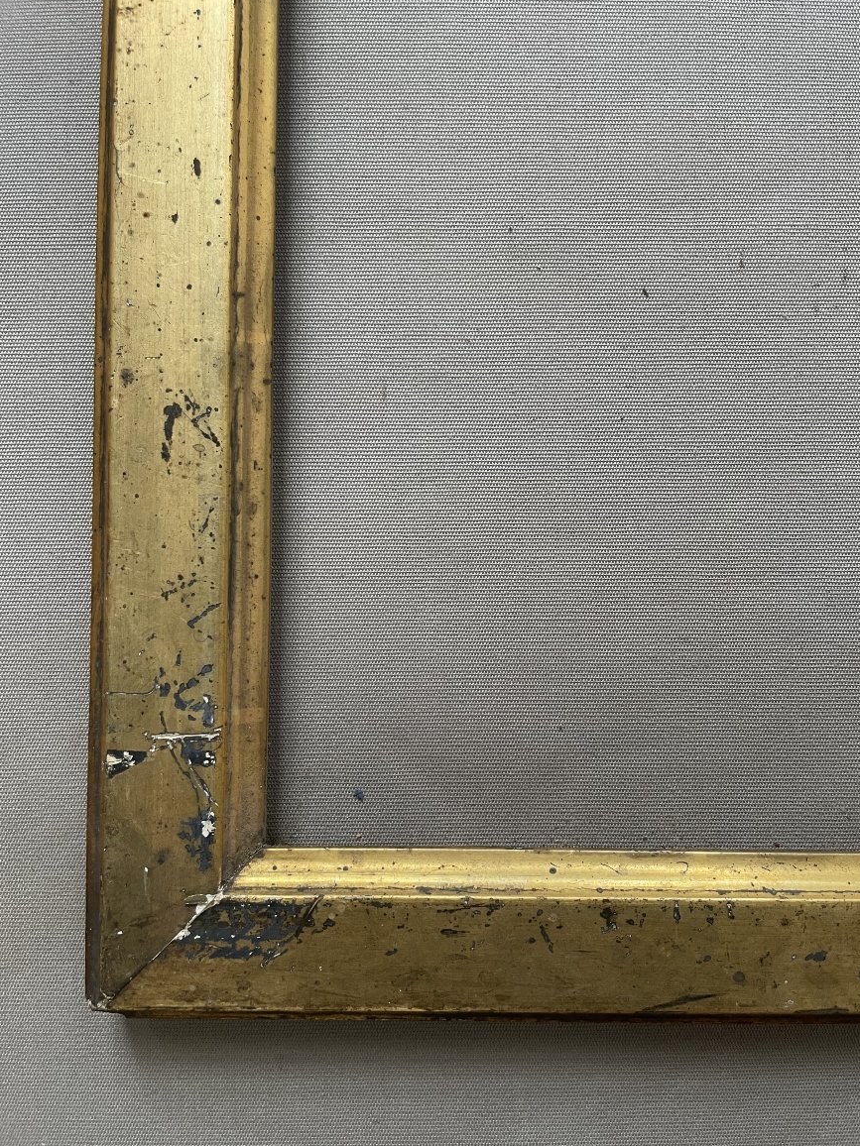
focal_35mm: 27
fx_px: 894
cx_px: 443
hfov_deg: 51.3
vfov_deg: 65.3
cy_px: 569
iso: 100
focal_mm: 4.2
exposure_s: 1/50
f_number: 1.6
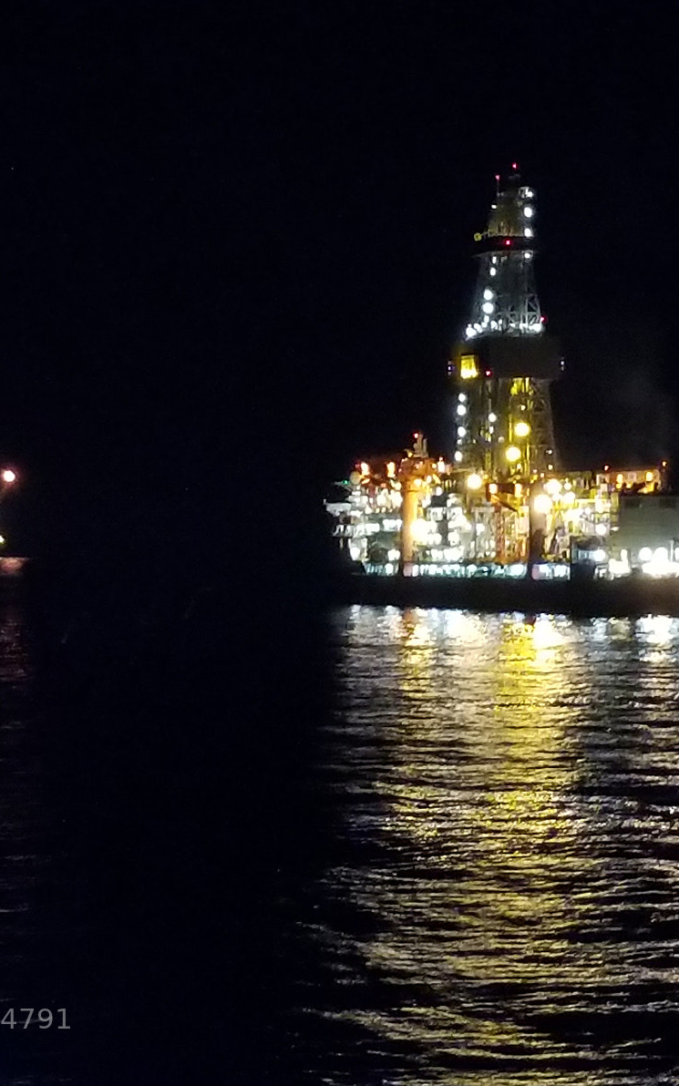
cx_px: 324
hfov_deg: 34.4
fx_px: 1095
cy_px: 544
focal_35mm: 37
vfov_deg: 52.7
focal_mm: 4.25
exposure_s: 1/10
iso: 200
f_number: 1.7
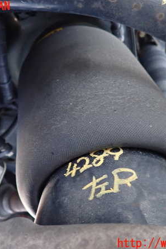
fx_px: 242
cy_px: 125
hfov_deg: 37.8
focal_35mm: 35
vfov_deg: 54.5
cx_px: 76
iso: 800
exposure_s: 1/25
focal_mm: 4.5
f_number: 2
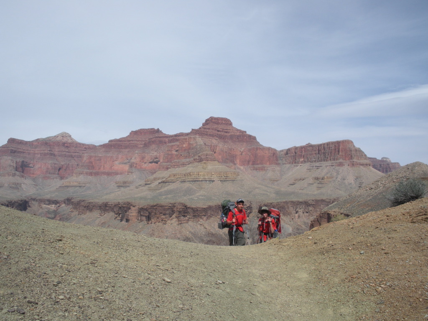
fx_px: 445
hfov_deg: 51.4
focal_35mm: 36
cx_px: 214
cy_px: 160
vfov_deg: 39.7
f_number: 5.6
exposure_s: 1/426
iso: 64
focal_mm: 6.3
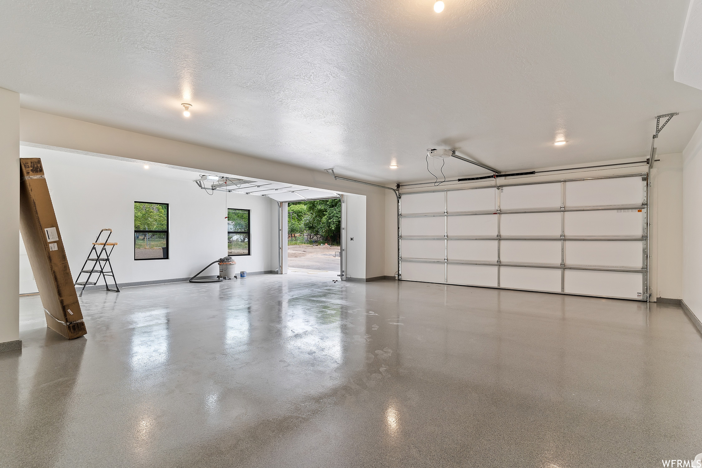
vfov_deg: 67.4
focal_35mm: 18
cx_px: 351
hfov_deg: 90.0
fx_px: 351
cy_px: 234
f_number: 9
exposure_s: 1/4
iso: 100
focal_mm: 18
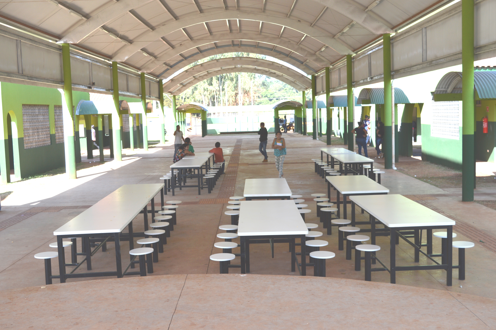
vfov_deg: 30.8
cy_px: 165
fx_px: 599
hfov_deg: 45.0
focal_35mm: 44
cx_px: 248
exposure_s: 1/160
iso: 100
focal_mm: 29
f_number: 5.6
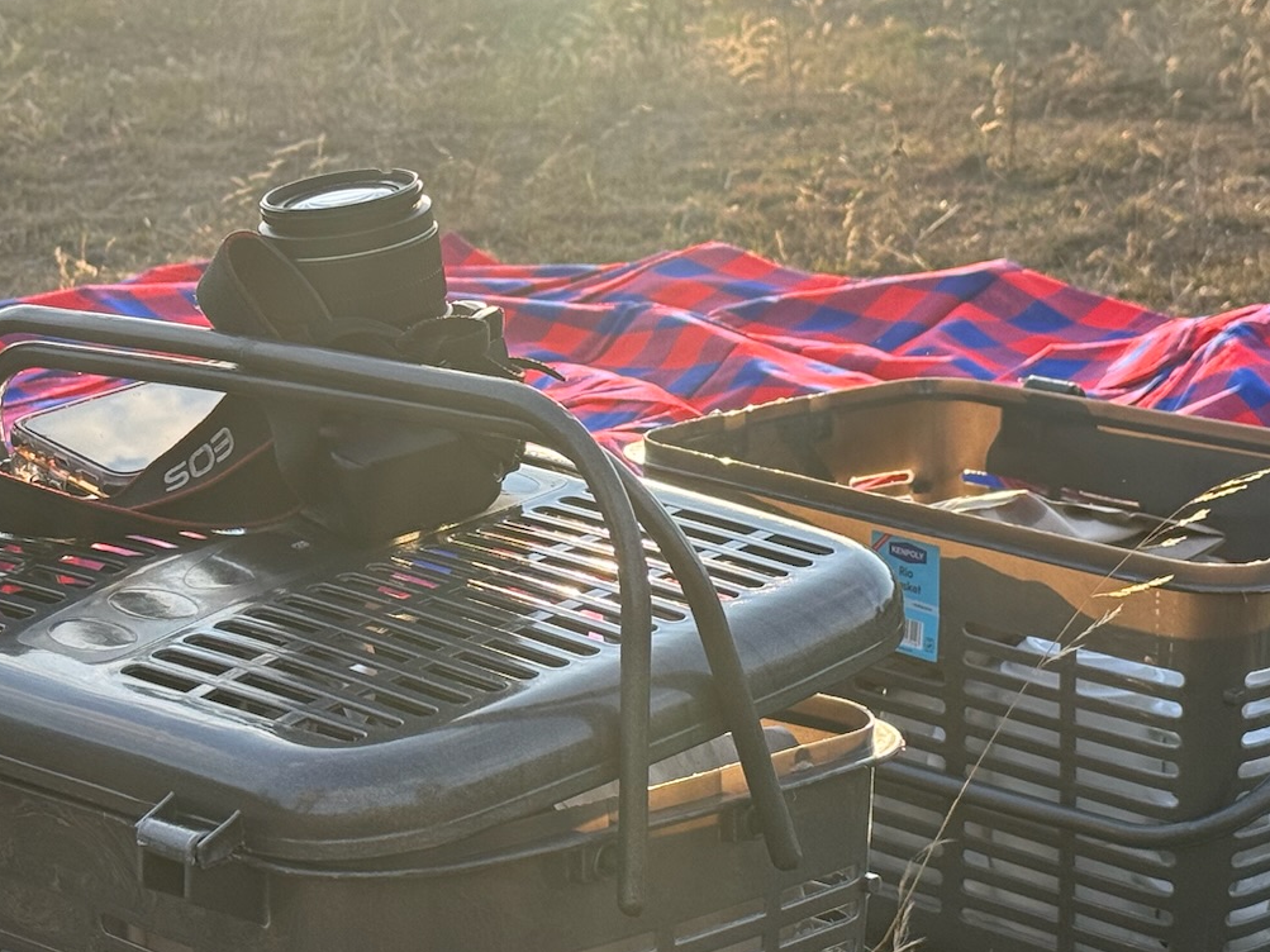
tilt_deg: -12.5
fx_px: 3595
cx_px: 622
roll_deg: -1.5
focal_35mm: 98
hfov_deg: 20.0
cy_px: 462
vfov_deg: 15.1
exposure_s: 1/802
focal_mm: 6.76
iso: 64
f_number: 1.78
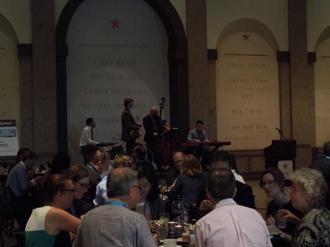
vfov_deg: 18.9
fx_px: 744
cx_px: 165
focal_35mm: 78
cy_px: 124
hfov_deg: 25.0
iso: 1600
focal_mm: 14.1
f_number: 4.5
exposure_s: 1/30
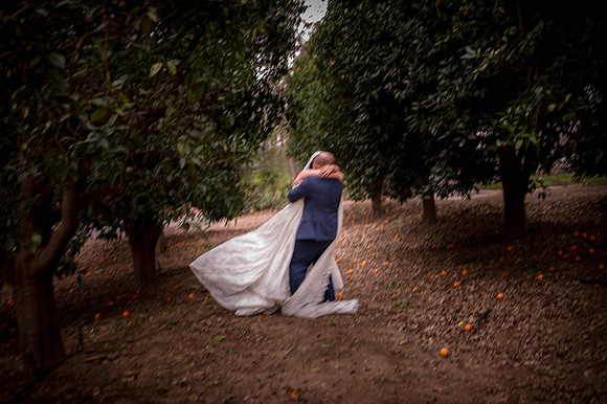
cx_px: 304
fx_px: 674
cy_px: 202
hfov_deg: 48.5
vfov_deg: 33.4
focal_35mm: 40
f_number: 2
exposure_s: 1/80
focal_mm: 40
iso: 100
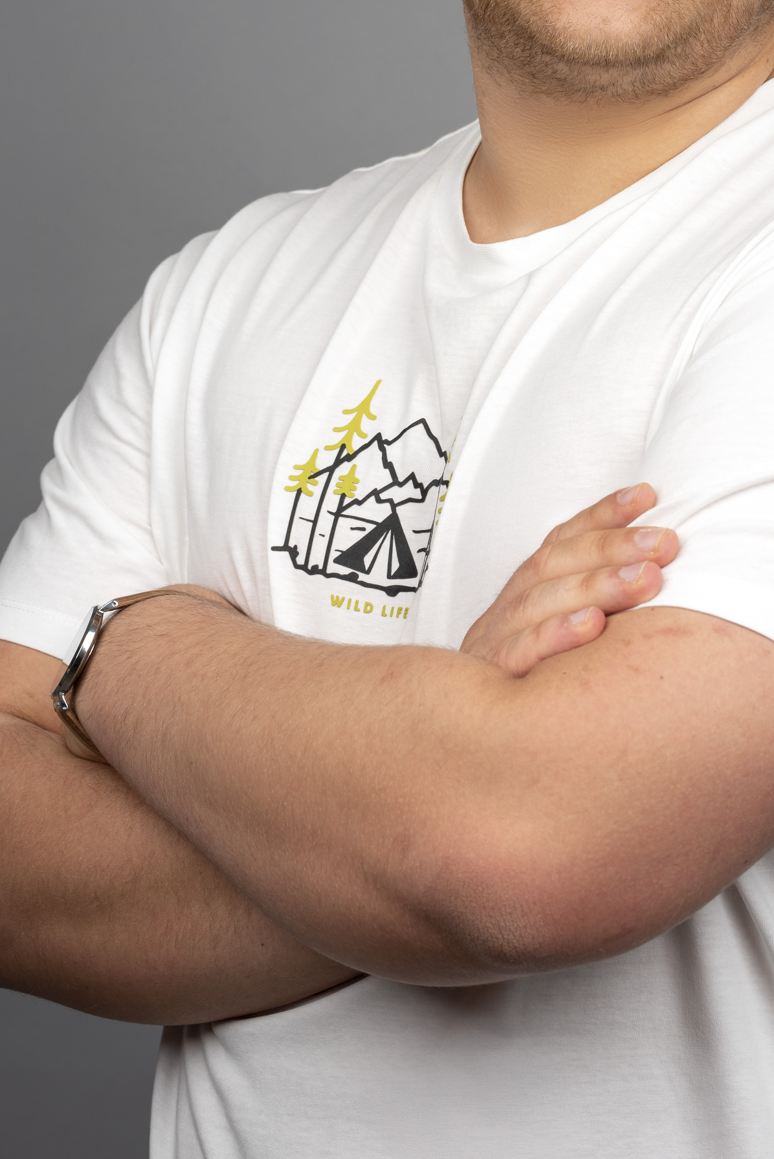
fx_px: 4994
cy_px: 170
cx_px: 550
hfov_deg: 8.9
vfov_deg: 13.2
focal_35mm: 155
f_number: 8
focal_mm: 85
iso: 100
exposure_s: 1/200
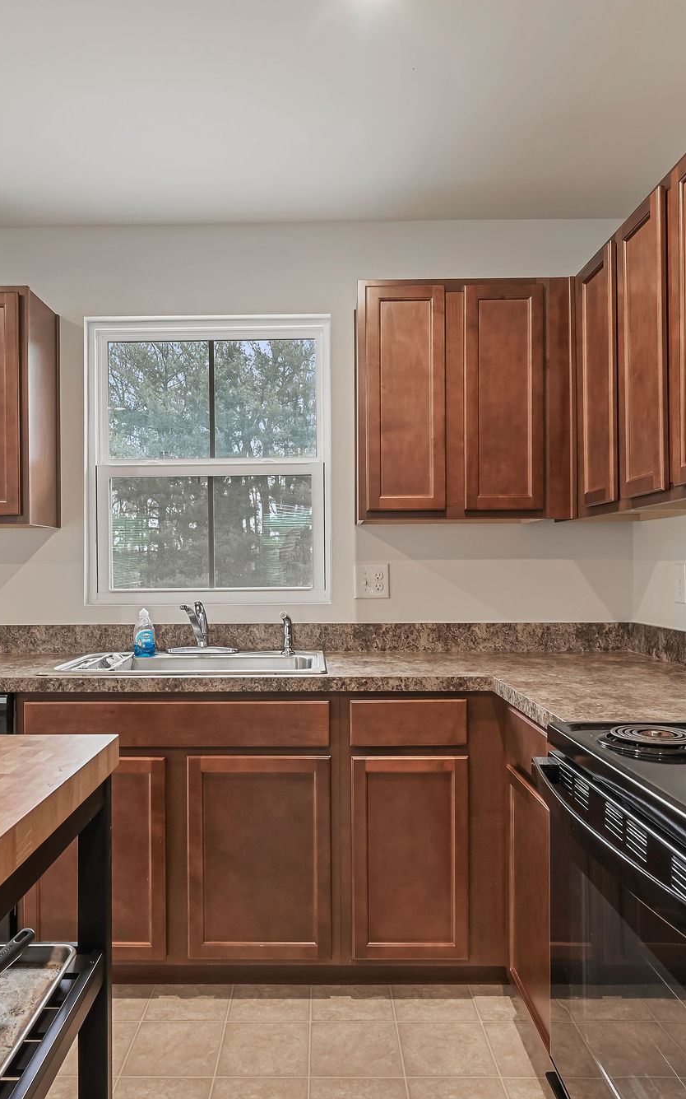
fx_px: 771
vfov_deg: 70.9
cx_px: 306
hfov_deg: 47.9
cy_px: 554
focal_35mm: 26
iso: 320
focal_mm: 16.5
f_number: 8
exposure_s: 1.3
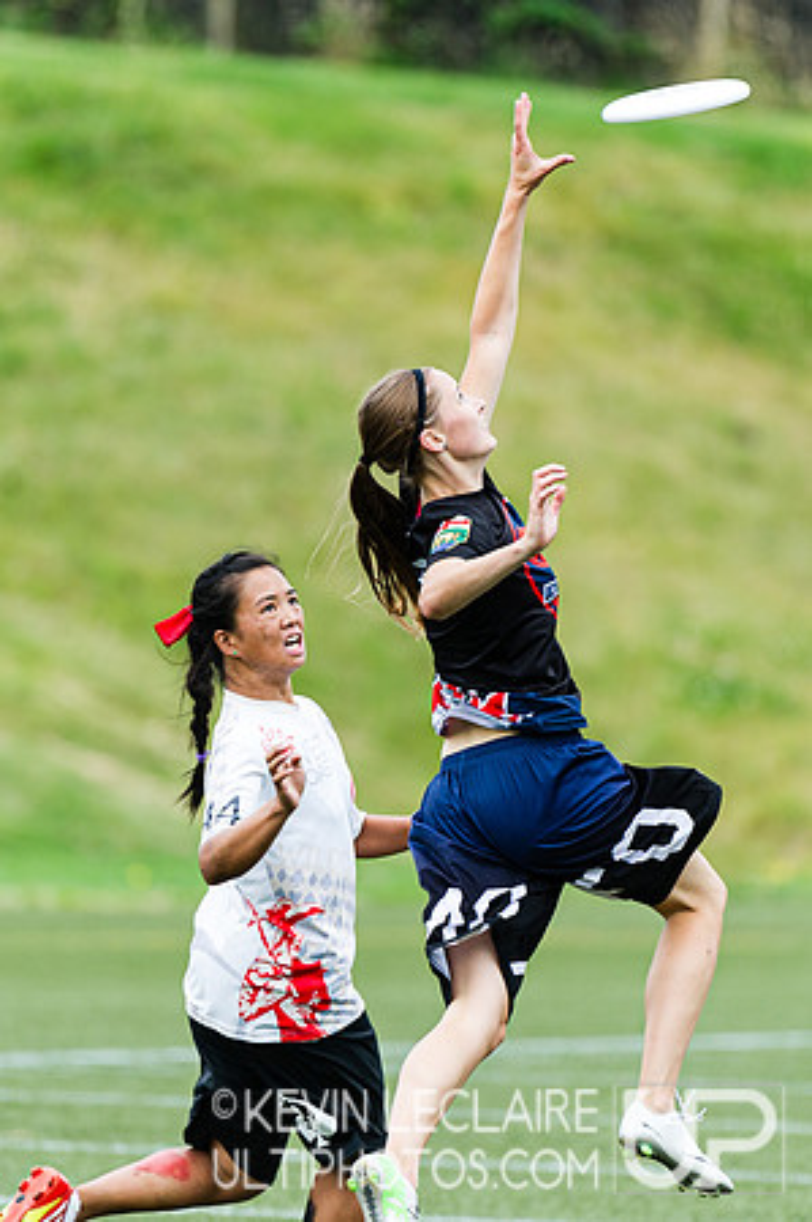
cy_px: 534
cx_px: 437
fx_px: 22955
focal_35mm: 677
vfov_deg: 3.0
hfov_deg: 2.0
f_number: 4
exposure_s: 1/1000
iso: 320
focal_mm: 400
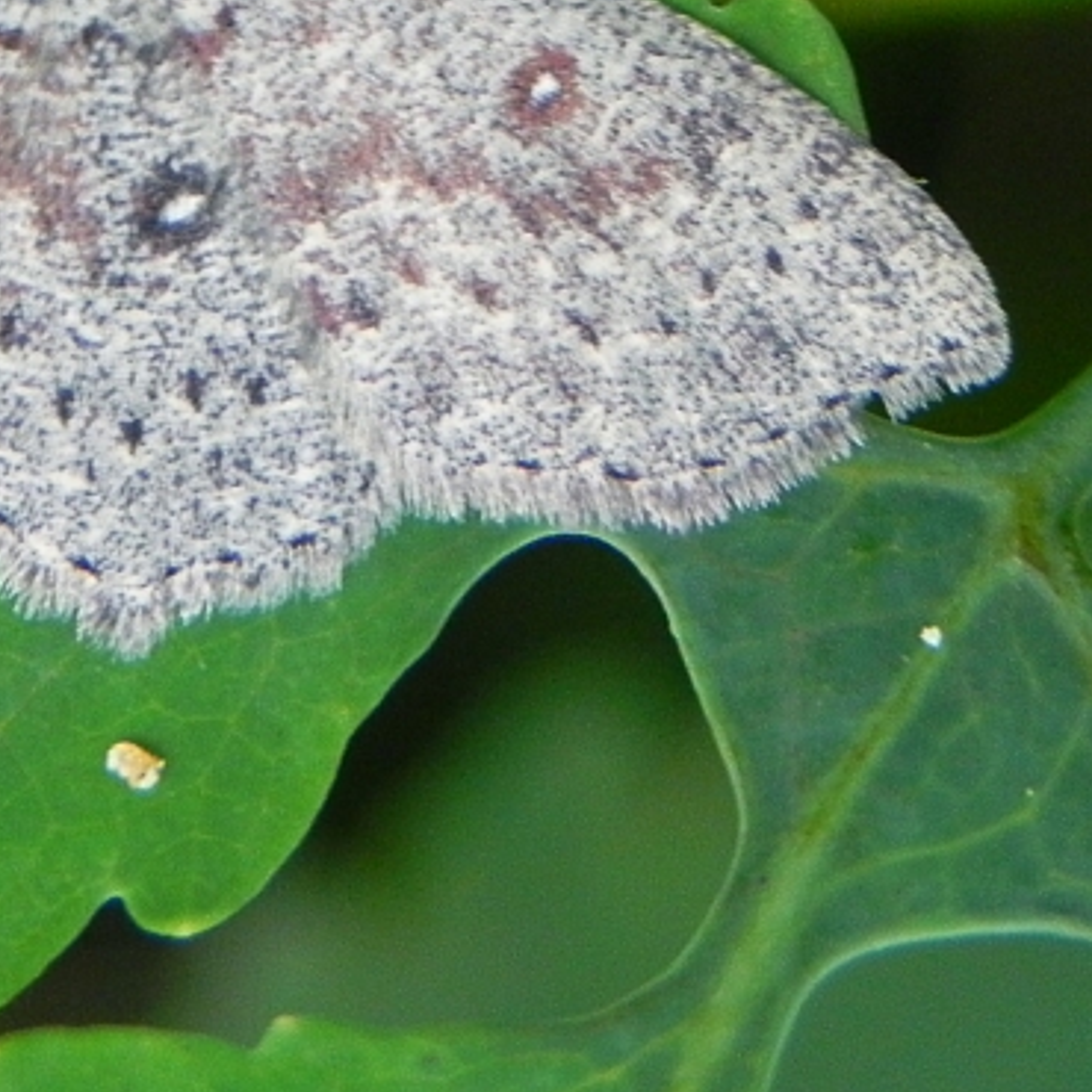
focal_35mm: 257
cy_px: -30
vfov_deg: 6.8
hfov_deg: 6.8
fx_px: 9172
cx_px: -53
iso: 400
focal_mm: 18.8
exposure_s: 1/25.6
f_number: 4
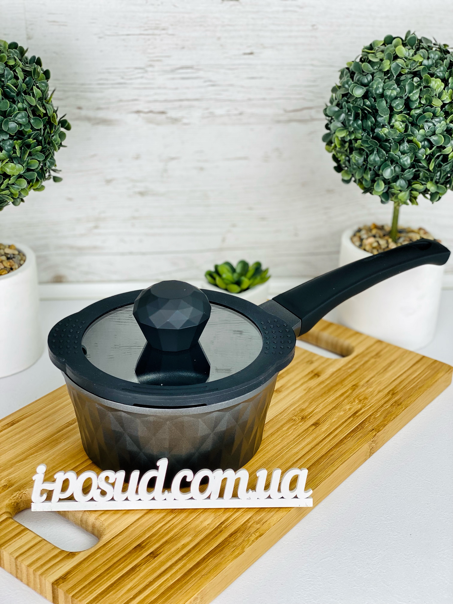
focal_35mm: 52
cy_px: 302
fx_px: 907
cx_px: 226
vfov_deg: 36.8
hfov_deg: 28.0
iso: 20
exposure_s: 1/119
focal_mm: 6
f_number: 2
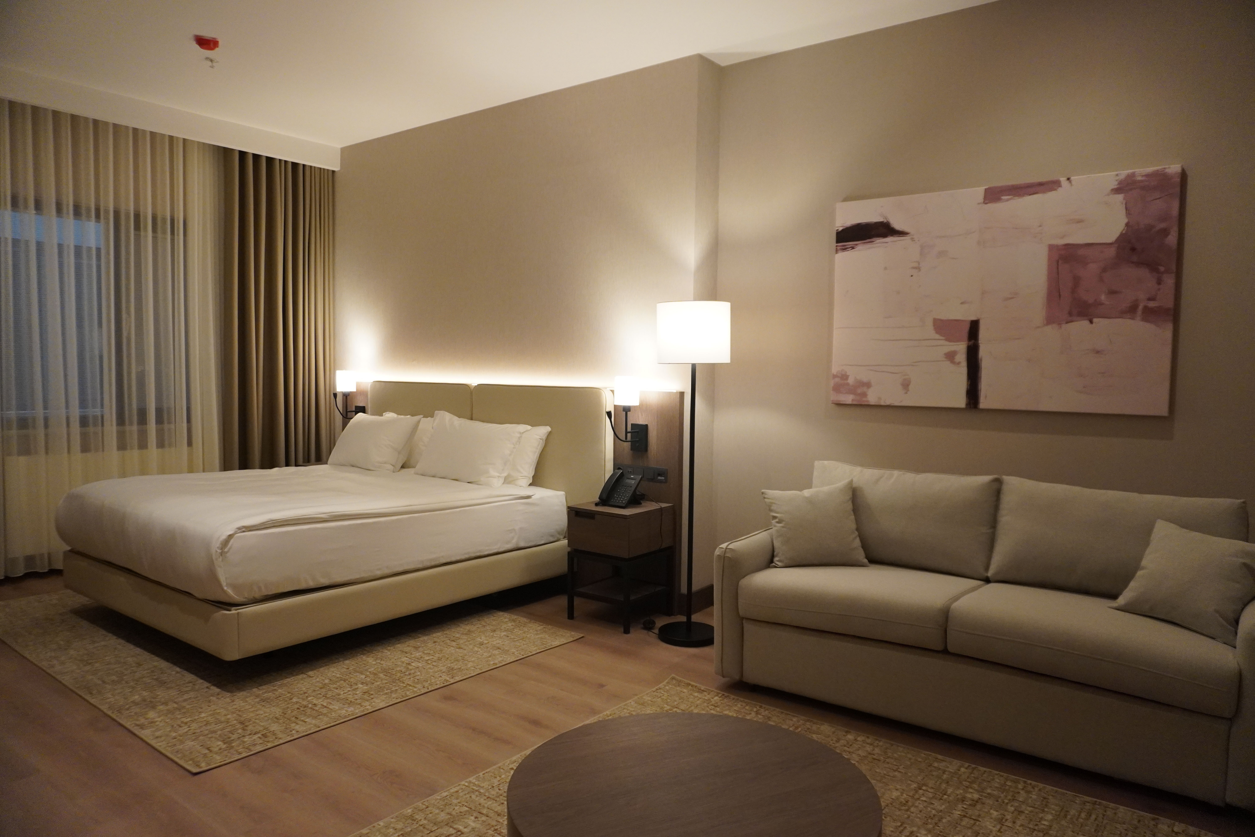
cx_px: 628
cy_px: 418
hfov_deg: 53.1
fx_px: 1255
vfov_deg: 36.9
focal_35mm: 36
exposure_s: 1/160
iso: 4000
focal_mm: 24
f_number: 4.5
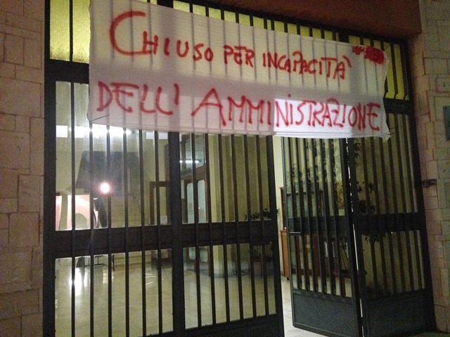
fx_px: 429
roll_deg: +2.1
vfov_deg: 42.9
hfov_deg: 55.4
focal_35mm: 33
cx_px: 225
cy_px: 168
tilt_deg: +5.8
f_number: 2.4
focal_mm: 4.12
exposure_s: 1/15
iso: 800
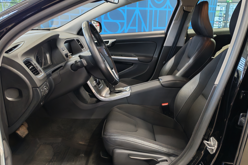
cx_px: 126
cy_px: 90
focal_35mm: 35
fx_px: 241
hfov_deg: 54.4
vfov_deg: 37.8
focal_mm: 6.12
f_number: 1.9
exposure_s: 1/50
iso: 897
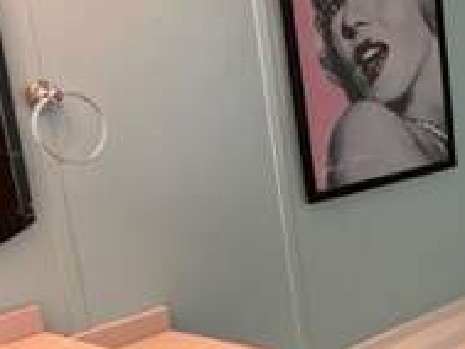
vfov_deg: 22.2
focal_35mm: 66
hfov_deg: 26.6
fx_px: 887
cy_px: 224
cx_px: 536
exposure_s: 1/60
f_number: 1.6
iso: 125
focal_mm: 5.1
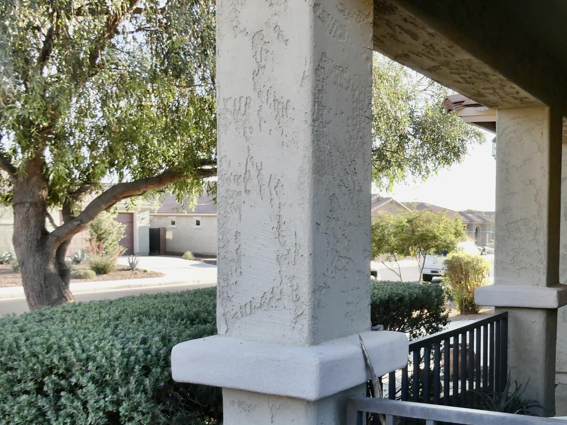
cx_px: 425
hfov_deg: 44.3
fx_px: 672
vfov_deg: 34.9
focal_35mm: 41
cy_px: 268
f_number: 3.3
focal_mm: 4.3
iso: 80
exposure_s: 1/200
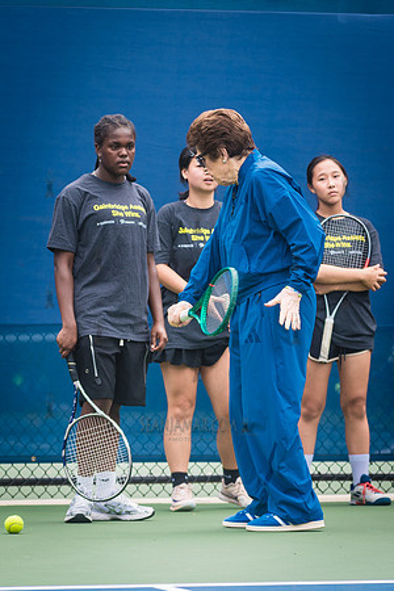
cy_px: 260
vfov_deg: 8.3
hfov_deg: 5.6
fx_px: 4051
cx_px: 201
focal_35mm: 247
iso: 200
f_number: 4.5
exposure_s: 1/320
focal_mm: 145
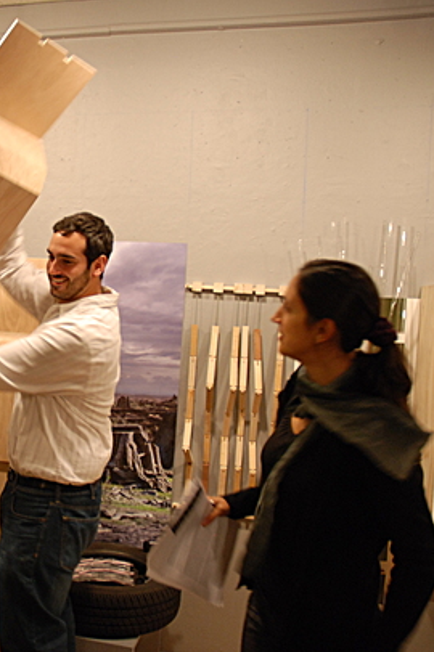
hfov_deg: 30.4
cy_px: 326
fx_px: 743
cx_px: 4
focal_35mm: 41
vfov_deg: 47.4
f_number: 3.5
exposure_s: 1/13
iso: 500
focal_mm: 18
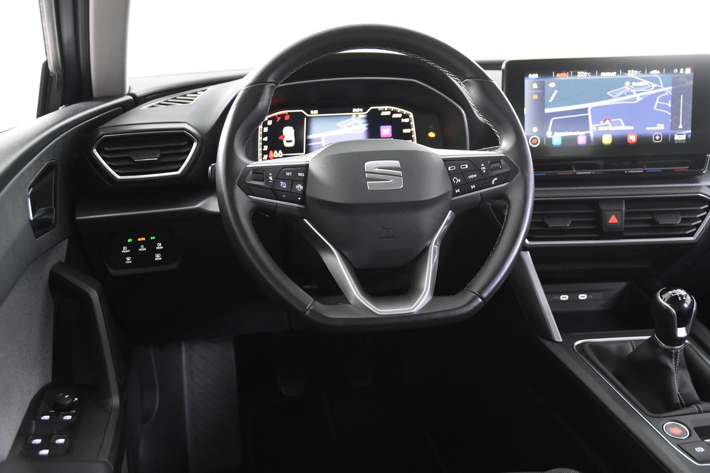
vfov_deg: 34.2
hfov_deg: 49.6
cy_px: 236
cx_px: 355
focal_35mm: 39
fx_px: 769
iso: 4000
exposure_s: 1/40
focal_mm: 26
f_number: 3.2
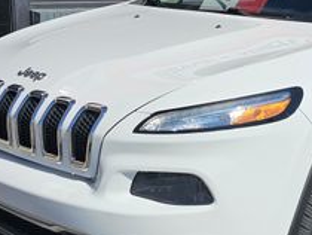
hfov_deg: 27.5
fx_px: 632
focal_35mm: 70
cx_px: 220
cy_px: 101
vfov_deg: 21.0
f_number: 1.7
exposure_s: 1/1517
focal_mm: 6.3
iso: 10
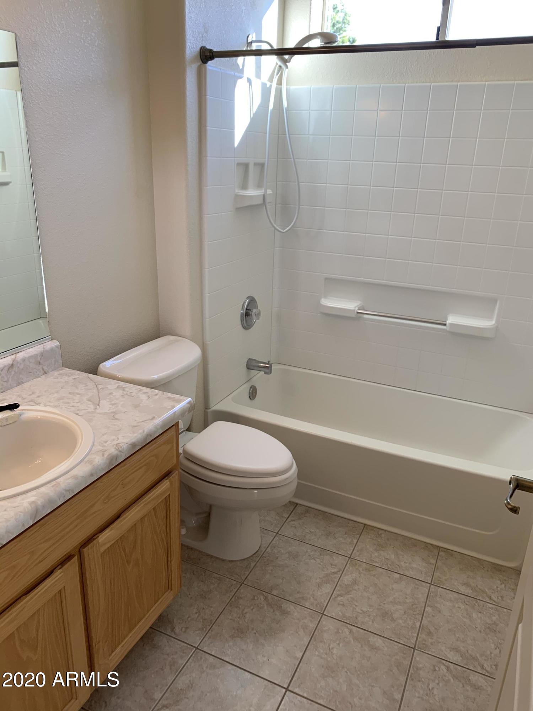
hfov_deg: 53.1
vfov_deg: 67.3
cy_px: 356
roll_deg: -1.8
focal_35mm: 26
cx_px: 266
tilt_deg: -19.6
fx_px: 534
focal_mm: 4.25
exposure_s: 1/120
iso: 50
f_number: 1.8
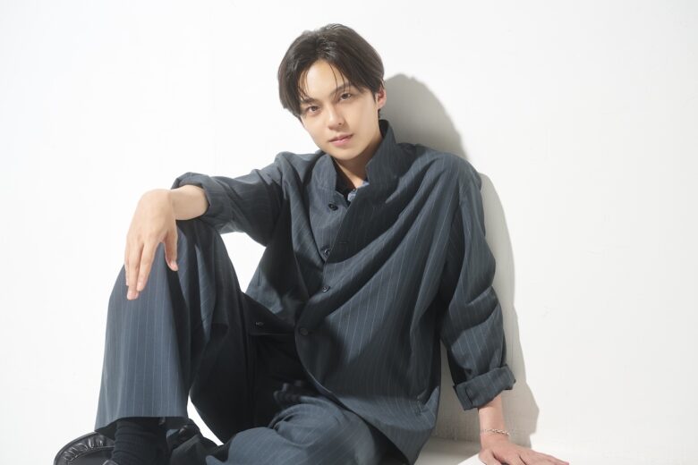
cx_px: 349
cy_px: 232
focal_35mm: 70
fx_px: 1357
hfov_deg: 28.8
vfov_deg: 19.5
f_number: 7.1
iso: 250
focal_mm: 70
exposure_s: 1/160
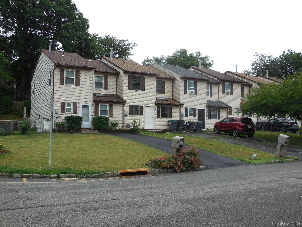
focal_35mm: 40
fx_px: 349
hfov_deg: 46.8
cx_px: 151
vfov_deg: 36.0
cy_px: 114
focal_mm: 7.1
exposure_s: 1/400
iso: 125
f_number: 3.6
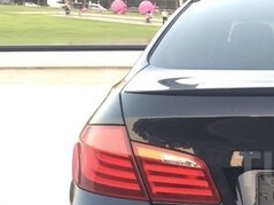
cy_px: 169
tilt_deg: -12.1
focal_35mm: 80
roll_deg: -0.7
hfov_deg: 22.1
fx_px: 633
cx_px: 352
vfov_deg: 18.2
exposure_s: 1/33
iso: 80
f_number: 2.2
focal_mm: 4.15
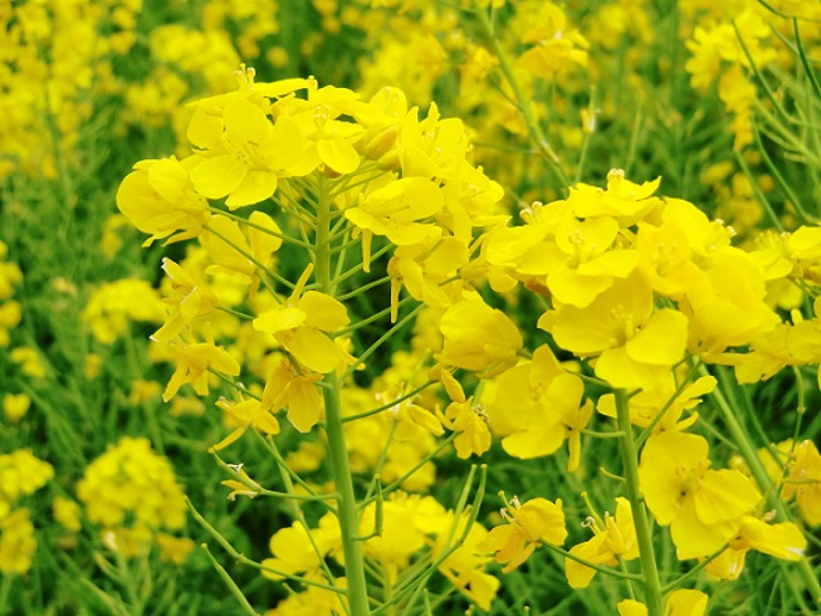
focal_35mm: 65
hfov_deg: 29.8
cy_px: 308
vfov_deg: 22.6
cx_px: 410
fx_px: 1542
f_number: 4.4
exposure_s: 1/500
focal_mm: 11.6
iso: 64
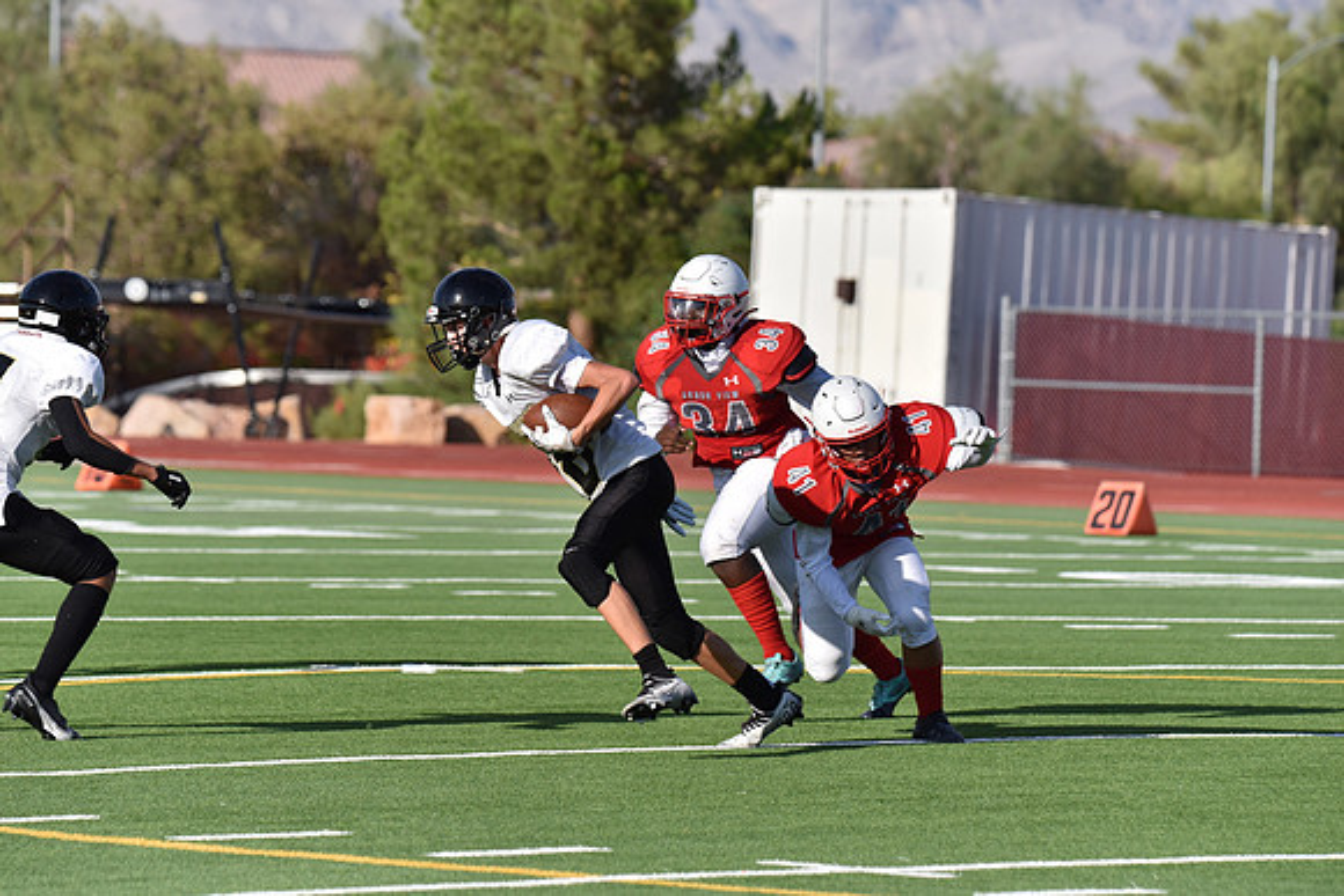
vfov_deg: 4.6
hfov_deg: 6.9
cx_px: 672
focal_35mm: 300
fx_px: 11202
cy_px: 448
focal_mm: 300
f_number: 8
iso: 800
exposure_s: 1/3200
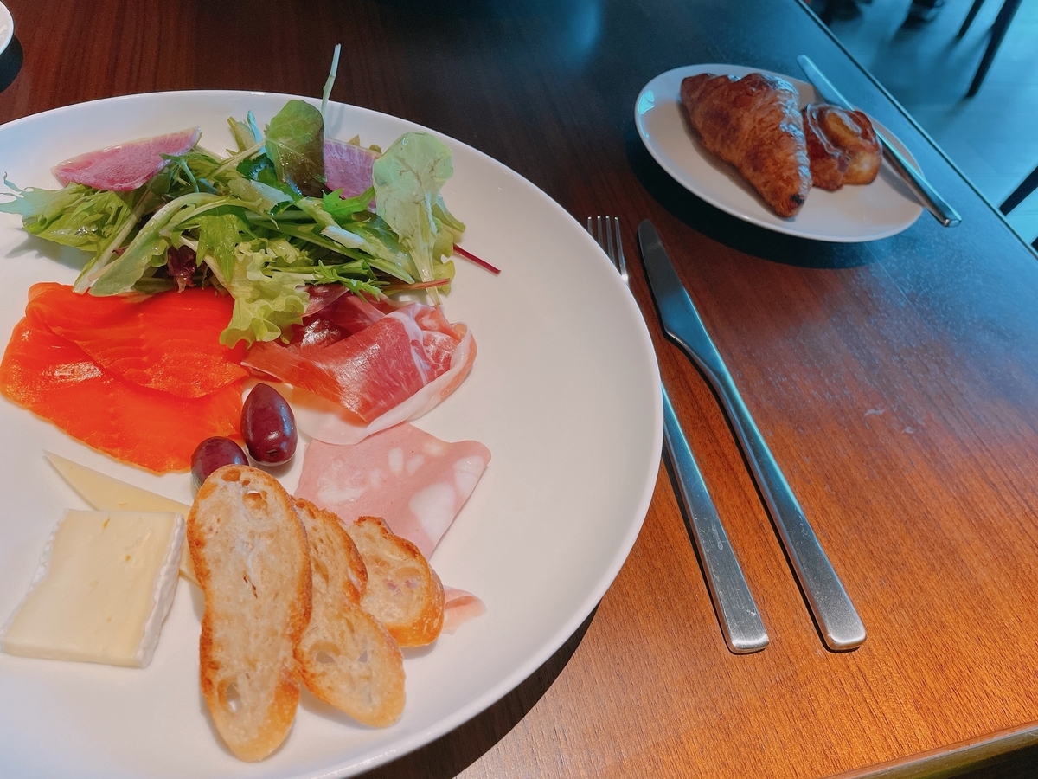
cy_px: 390
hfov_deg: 67.3
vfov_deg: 53.1
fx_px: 780
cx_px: 519
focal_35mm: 26
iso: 125
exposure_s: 1/50
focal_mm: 4.2
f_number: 1.6
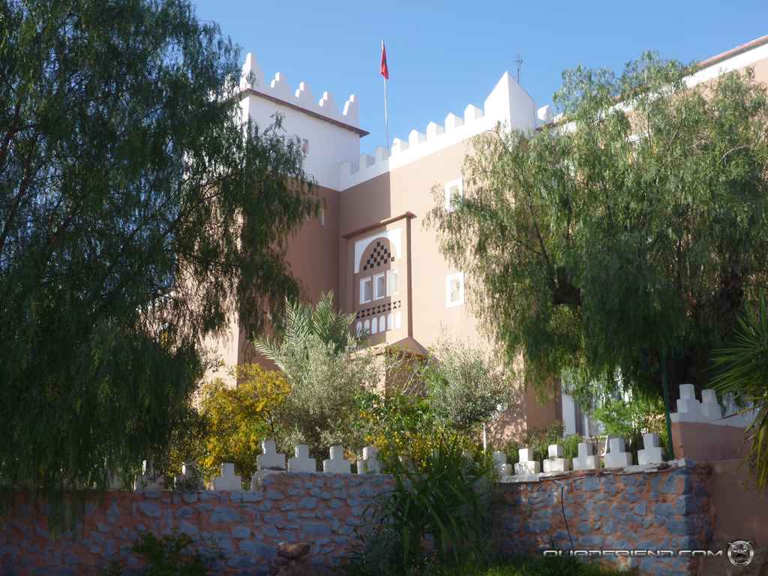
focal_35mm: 44
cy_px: 288
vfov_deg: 32.9
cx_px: 384
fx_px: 976
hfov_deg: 42.9
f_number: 4.3
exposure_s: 1/200
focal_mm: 7.8
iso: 80
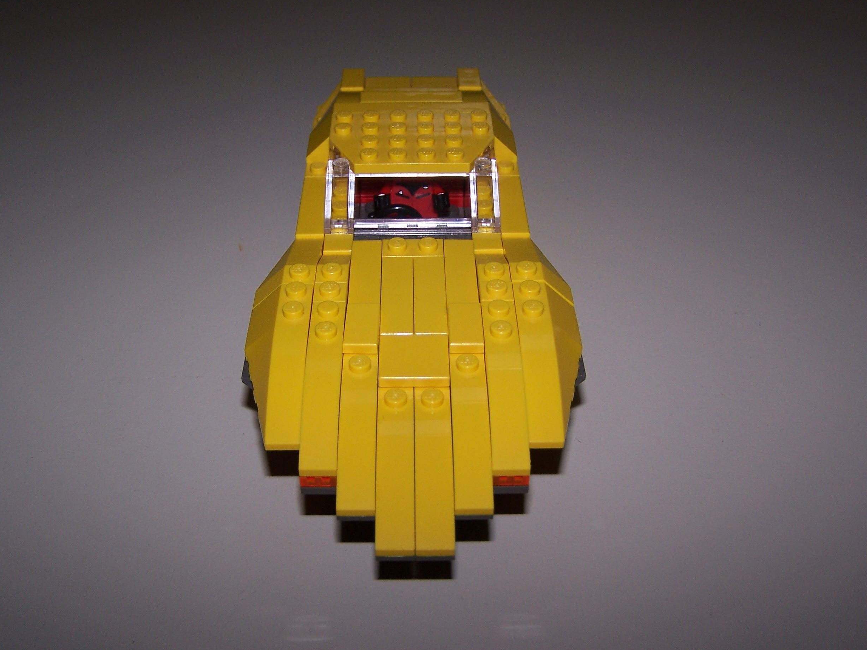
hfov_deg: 46.8
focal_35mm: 40
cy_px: 339
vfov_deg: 36.0
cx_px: 427
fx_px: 1002
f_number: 2.8
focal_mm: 6.3
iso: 80
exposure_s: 1/60
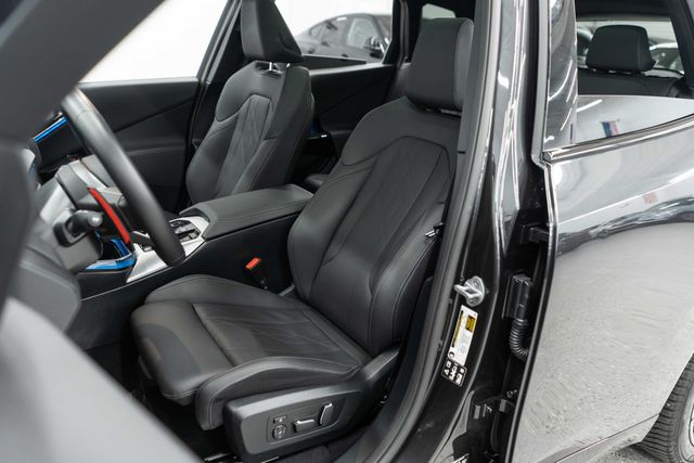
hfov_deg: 65.5
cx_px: 347
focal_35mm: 28
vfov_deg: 46.4
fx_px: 540
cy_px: 232
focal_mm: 28
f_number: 3.2
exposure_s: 1/40
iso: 1000
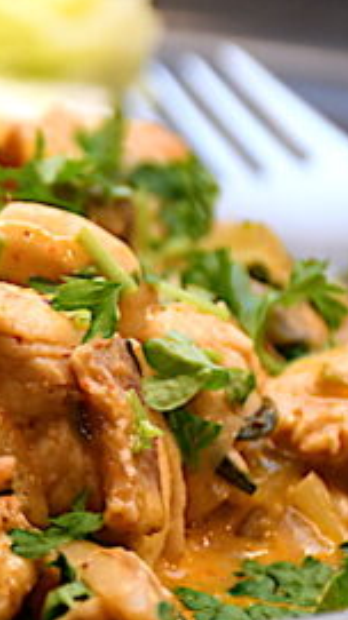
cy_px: 302
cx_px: -135
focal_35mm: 259
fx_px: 4258
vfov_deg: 8.3
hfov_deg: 4.7
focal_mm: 62
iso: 560
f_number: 5
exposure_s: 1/60
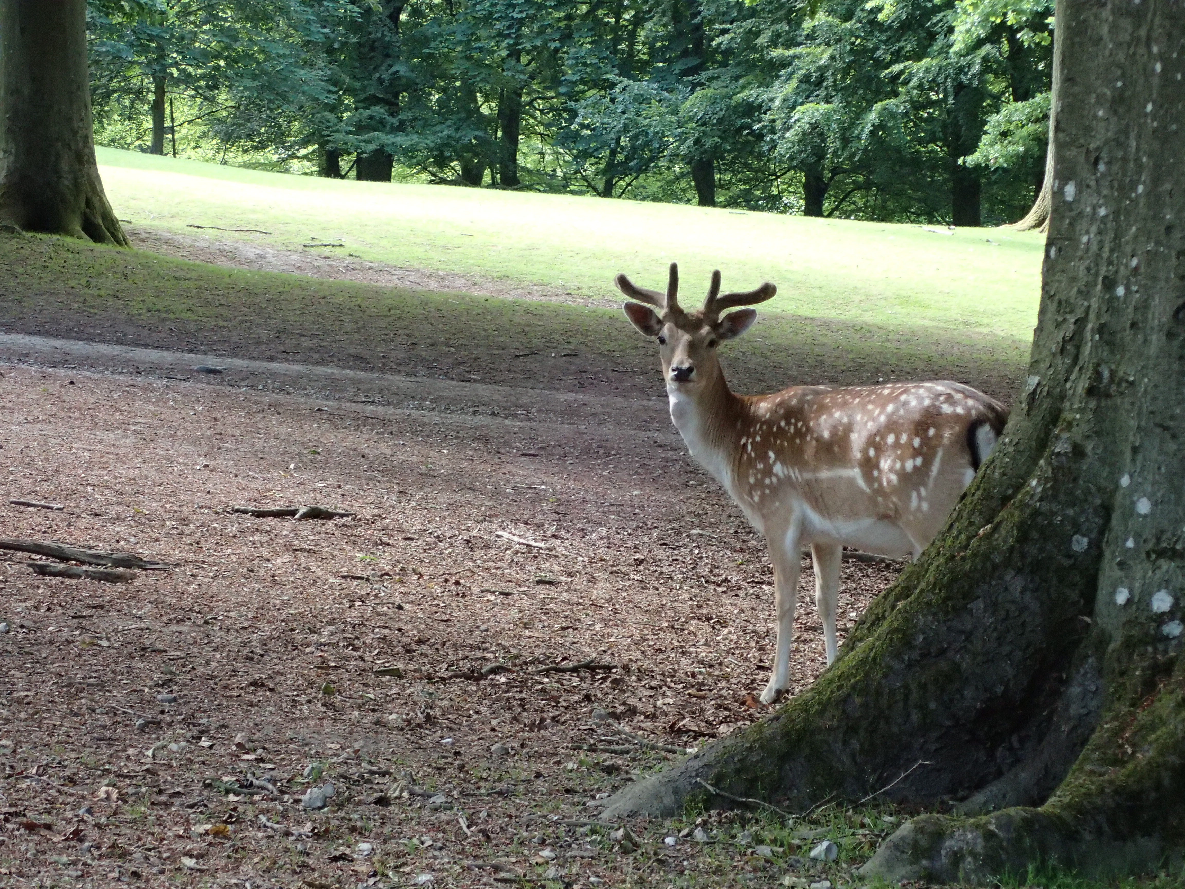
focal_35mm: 100
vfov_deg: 14.8
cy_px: 444
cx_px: 592
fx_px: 3423
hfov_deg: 19.6
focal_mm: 18
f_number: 4.9
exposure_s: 1/100
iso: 800
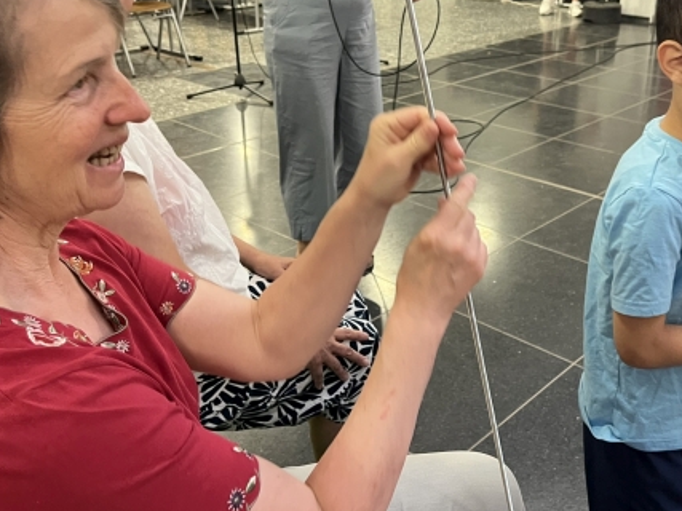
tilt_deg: -20.9
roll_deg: -1.4
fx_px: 768
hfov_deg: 47.6
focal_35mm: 39
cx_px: 412
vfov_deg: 36.6
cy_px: 190
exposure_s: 1/50
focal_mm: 5.1
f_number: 1.6
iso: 320
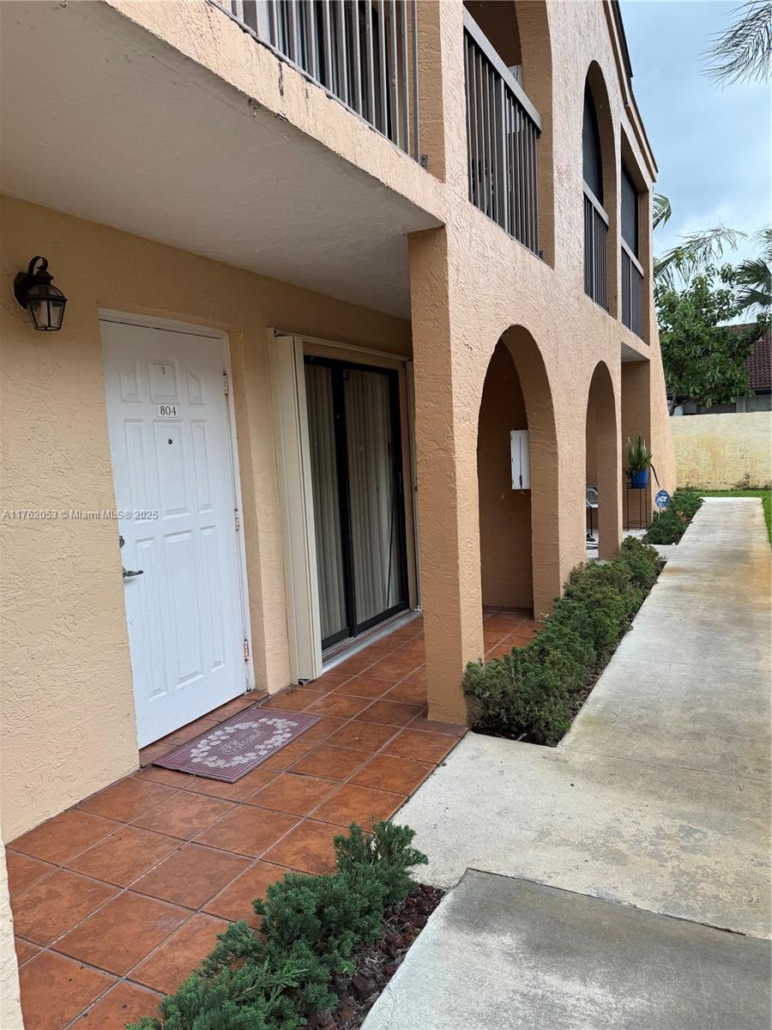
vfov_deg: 71.6
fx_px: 714
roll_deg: +2.7
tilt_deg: -5.0
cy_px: 515
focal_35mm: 24
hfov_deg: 56.8
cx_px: 386
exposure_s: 1/207
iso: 64
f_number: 1.78
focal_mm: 6.76
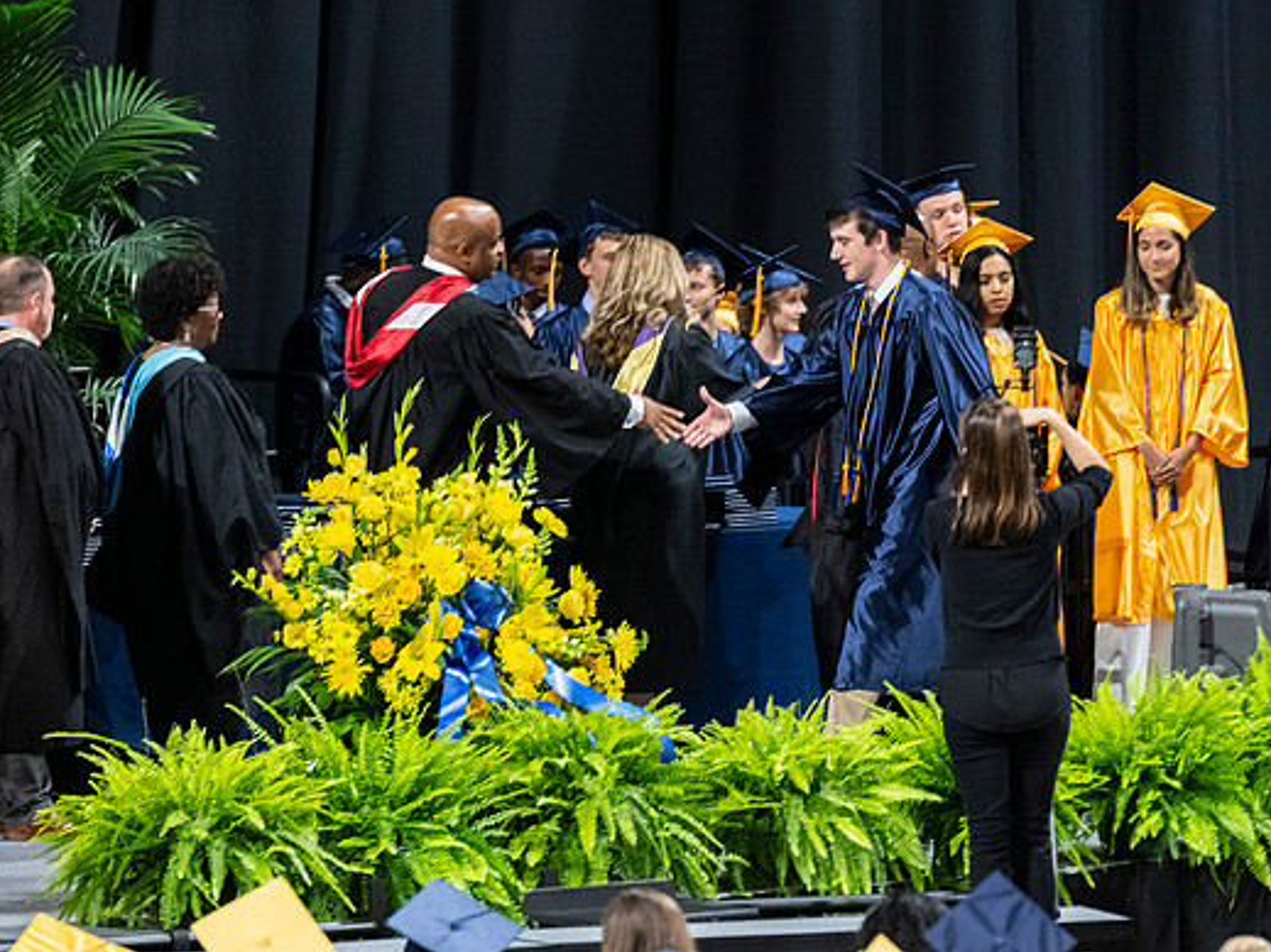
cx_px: 829
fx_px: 13362
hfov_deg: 5.4
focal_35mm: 364
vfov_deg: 4.1
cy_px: 484
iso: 2000
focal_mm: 190
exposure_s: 1/200
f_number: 4
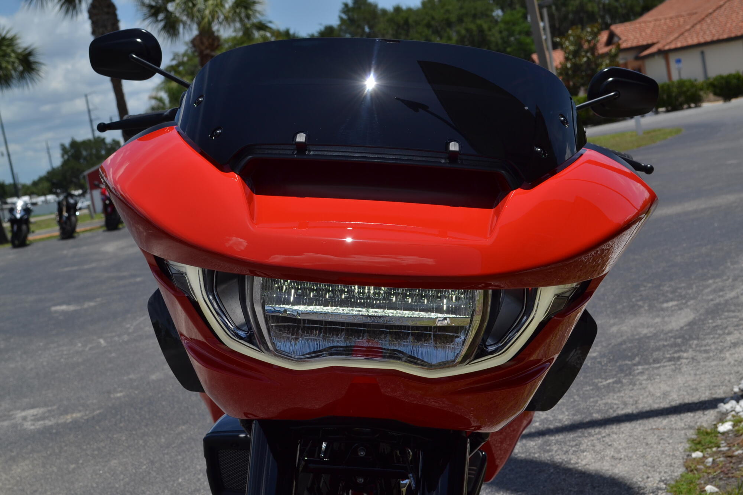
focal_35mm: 66
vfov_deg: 20.6
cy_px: 248
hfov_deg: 30.5
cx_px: 372
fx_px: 1362
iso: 100
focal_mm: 44
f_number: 10
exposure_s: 1/400
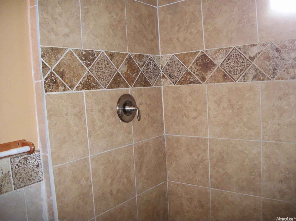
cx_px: 148
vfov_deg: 44.1
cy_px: 110
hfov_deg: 56.8
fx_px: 274
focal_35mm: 32
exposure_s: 1/30
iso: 160
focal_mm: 5.7
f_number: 2.9
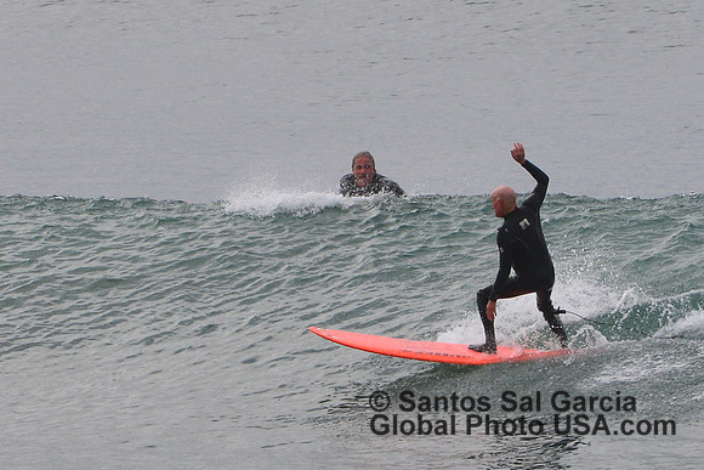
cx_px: 352
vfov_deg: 2.5
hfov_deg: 3.7
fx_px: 10758
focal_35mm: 550
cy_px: 235
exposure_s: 1/500
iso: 1000
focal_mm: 550
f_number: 14
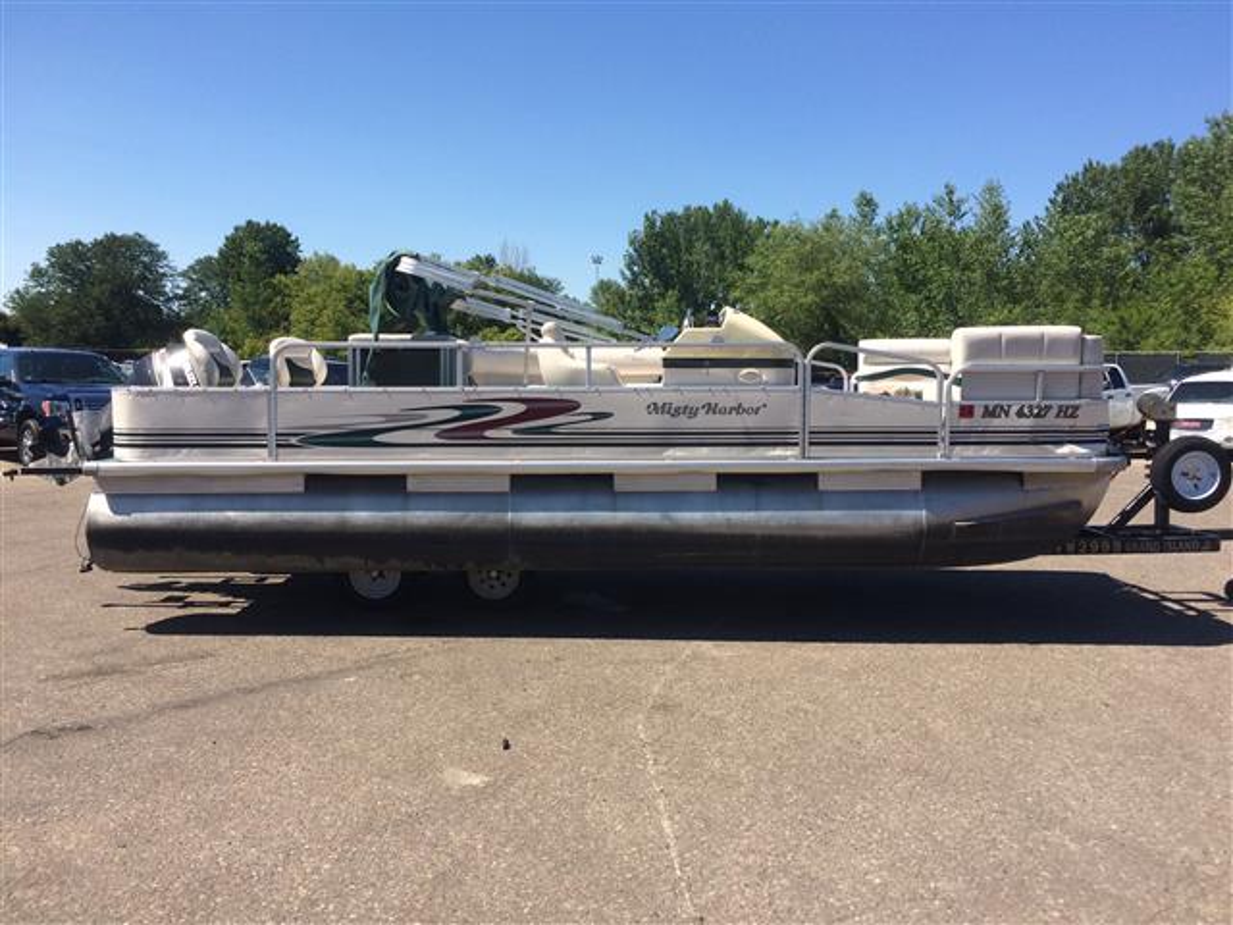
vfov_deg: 48.2
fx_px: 1033
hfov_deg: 61.7
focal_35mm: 29
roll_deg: -0.5
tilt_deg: -5.0
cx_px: 616
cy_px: 462
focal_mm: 4.15
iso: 32
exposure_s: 1/1709
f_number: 2.2
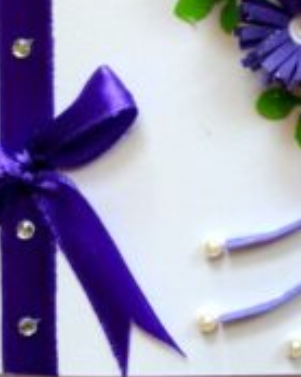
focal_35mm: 84
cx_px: 431
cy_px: -56
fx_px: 936
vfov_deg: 21.4
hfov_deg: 16.8
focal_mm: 4.5
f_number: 2.8
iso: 100
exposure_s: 1/80
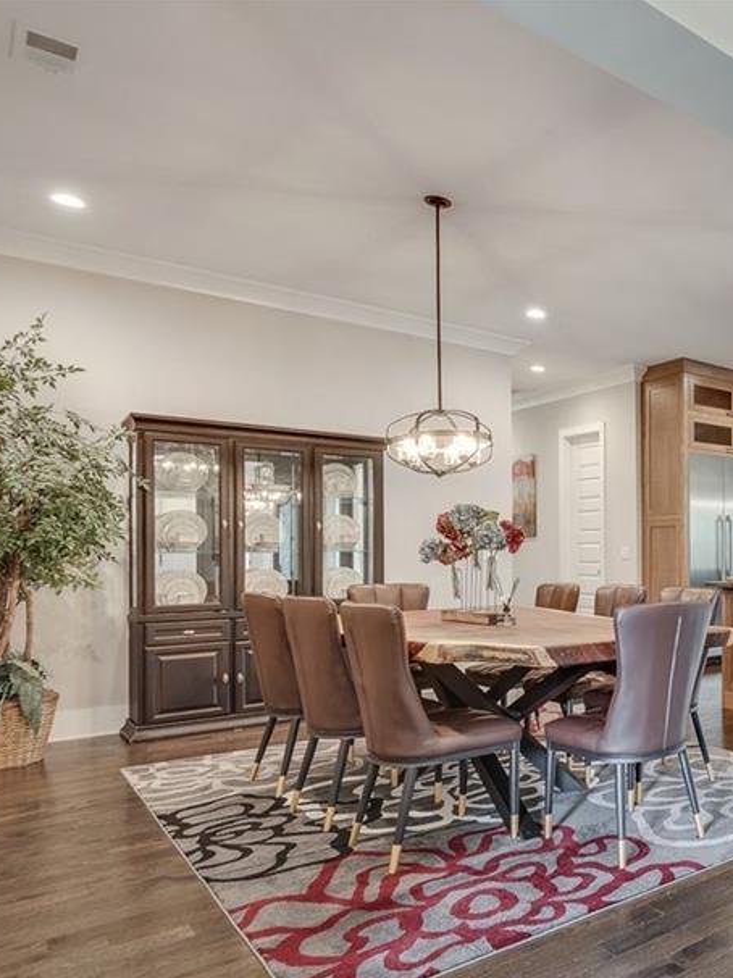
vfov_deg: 67.1
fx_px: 735
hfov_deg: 43.1
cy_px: 548
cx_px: 778
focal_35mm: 26
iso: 400
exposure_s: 1/8
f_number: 8
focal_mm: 16
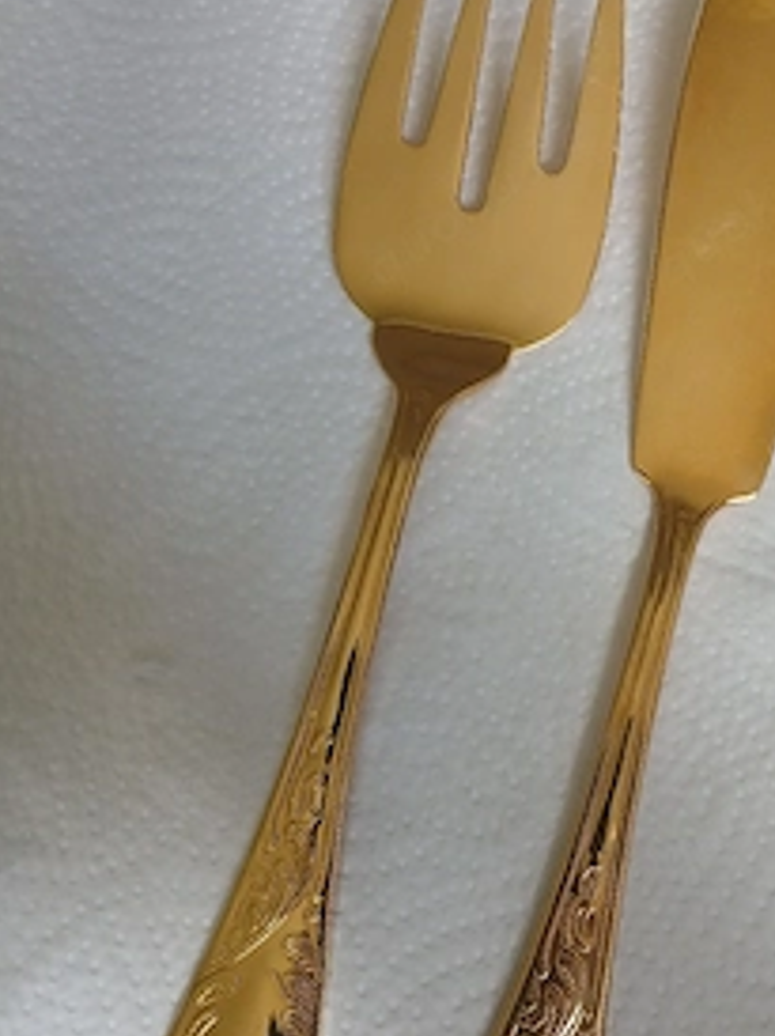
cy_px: 537
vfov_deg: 49.0
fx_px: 1136
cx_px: 560
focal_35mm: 38
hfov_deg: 37.0
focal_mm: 3.98
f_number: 1.8
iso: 160
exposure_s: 1/50.3
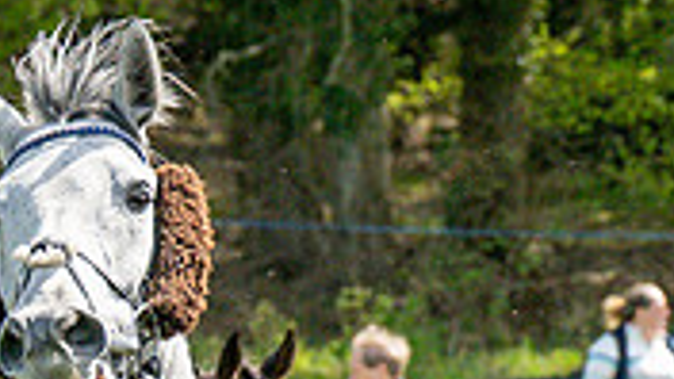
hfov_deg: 4.2
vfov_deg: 2.3
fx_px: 9258
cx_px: -277
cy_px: 653
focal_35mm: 518
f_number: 4
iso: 400
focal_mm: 70
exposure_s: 1/3200
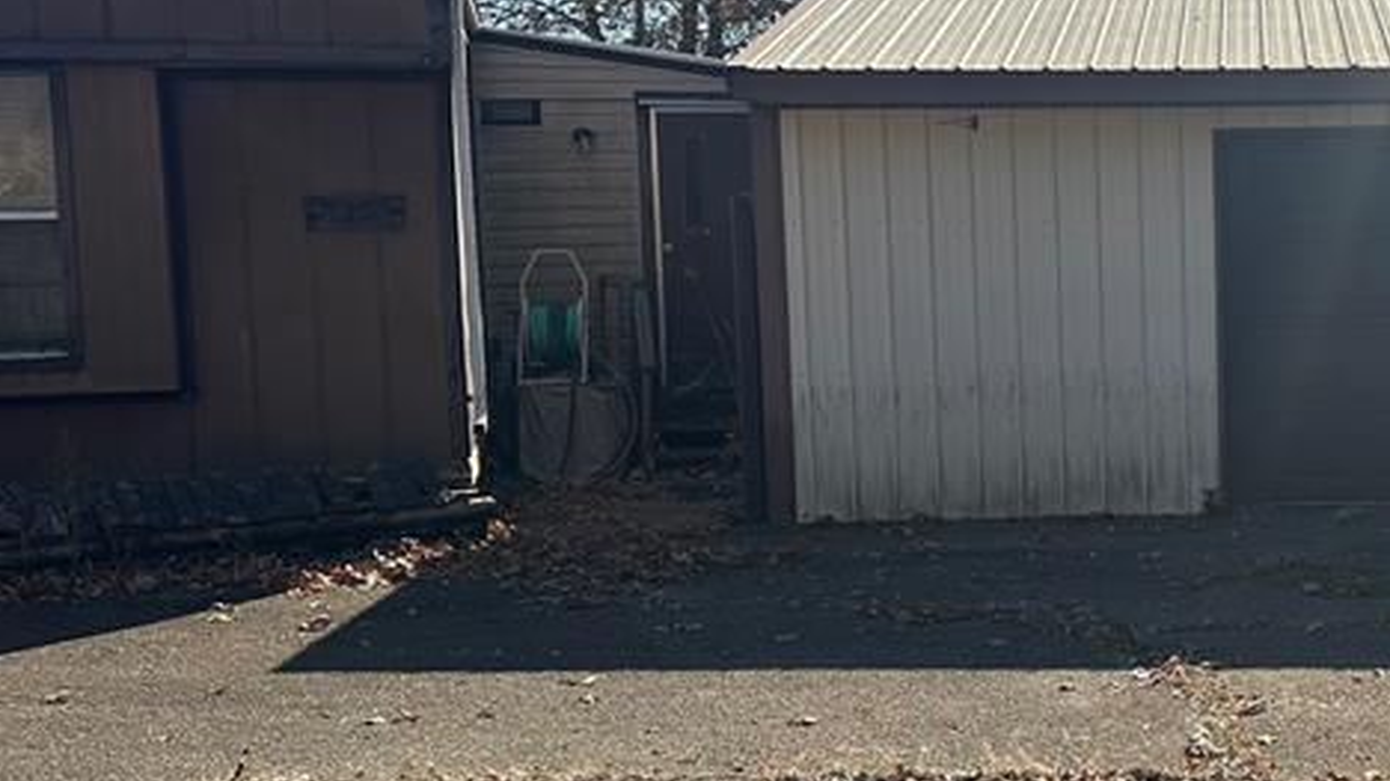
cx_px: 1280
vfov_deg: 19.4
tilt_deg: -5.5
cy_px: 410
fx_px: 2285
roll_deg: +0.7
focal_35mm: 62
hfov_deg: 32.0
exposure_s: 1/3257
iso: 50
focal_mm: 5.7
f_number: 1.5
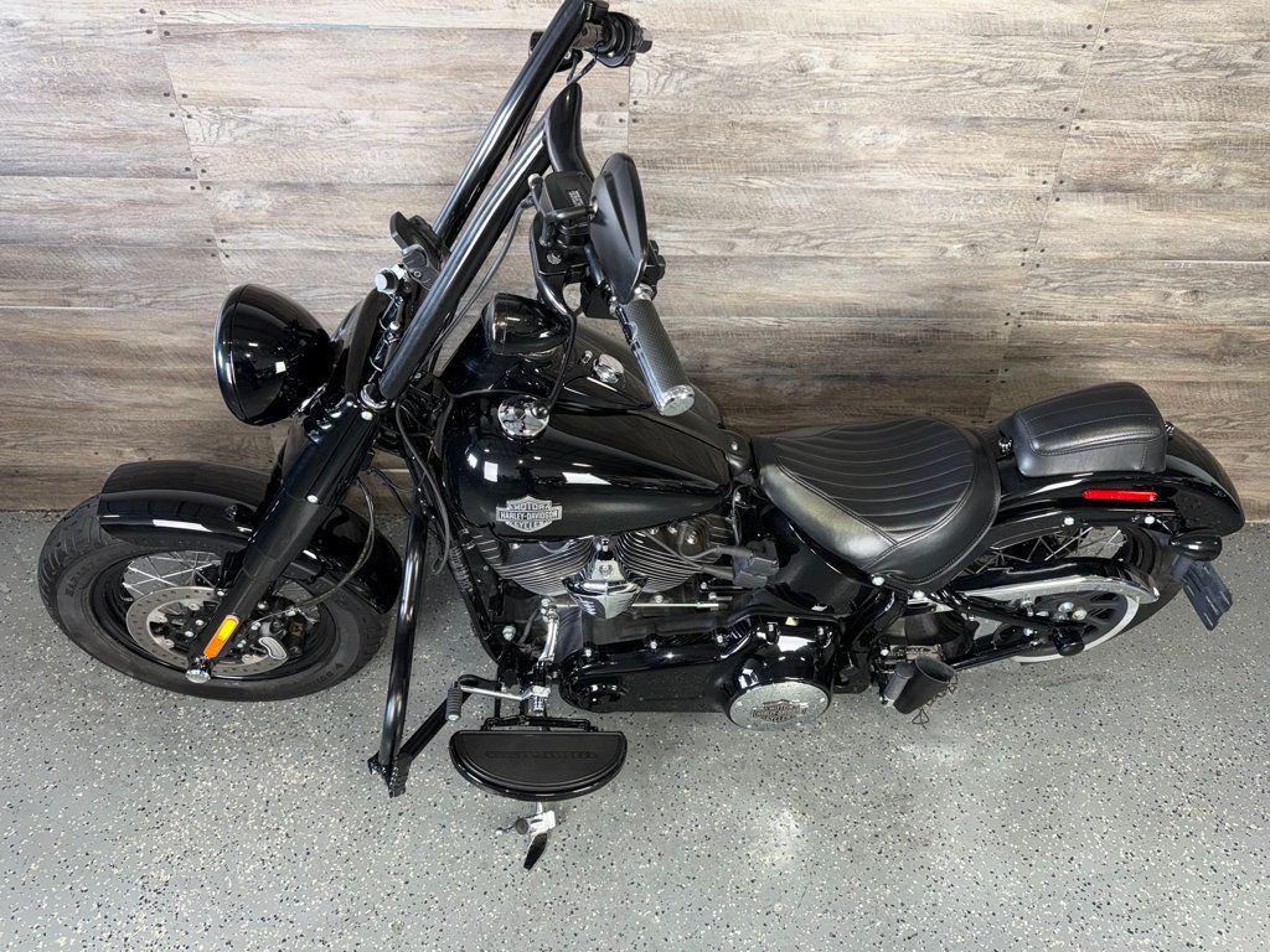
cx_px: 635
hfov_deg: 71.6
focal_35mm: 24
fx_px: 881
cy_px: 476
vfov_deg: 56.8
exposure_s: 1/24
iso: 64
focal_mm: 6.76
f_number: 1.78
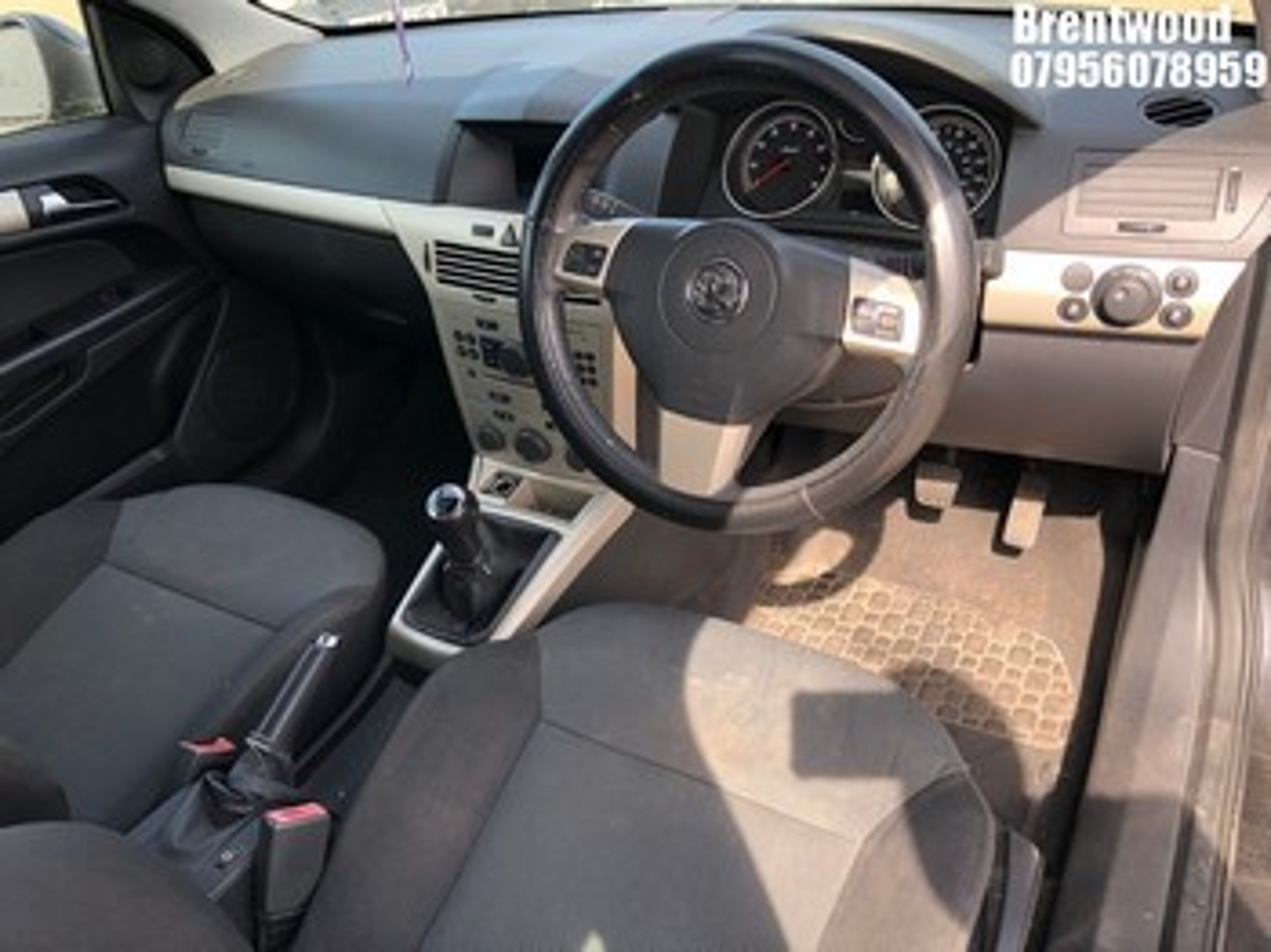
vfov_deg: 49.7
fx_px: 1027
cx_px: 636
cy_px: 476
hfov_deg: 63.5
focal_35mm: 28
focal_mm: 4
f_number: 1.8
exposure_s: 1/120
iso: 25
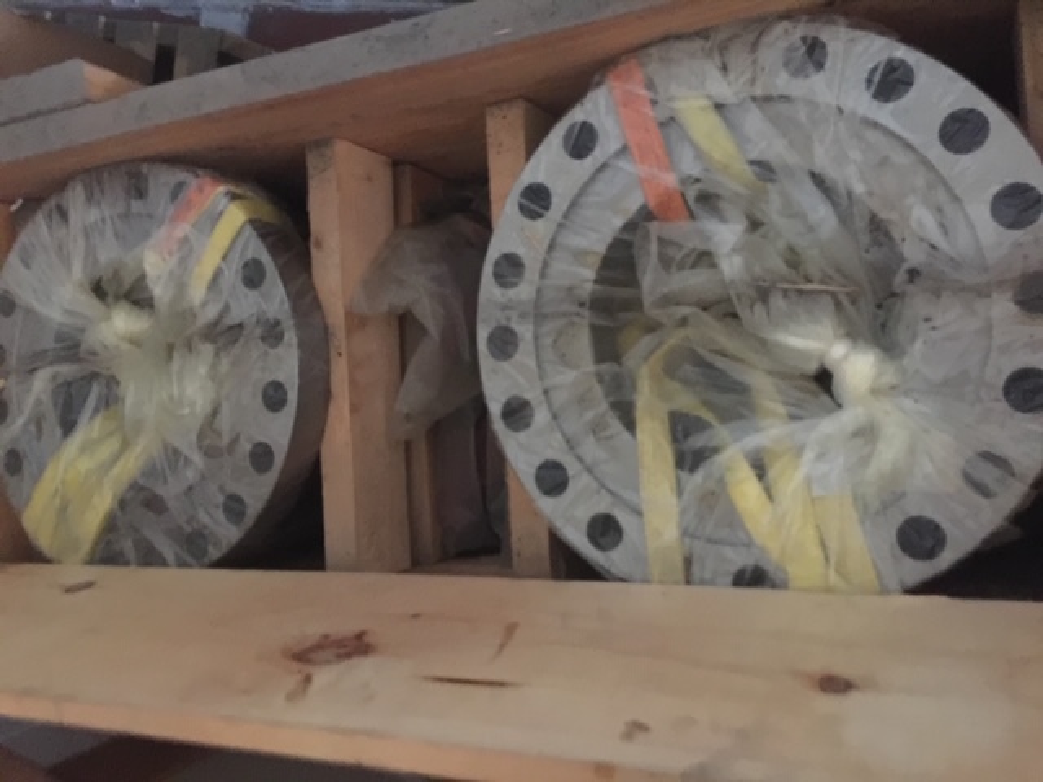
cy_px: 391
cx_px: 522
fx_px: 874
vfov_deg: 48.2
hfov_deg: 61.7
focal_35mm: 29
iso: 200
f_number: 2.2
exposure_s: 1/4
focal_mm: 4.15
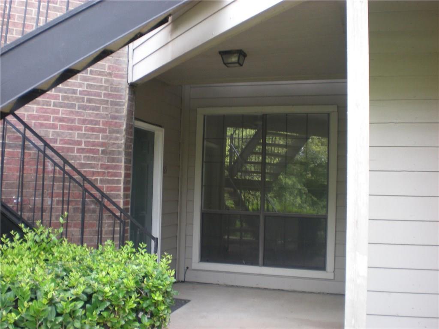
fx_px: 482
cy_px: 164
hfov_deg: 49.0
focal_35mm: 38
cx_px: 220
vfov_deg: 37.7
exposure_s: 1/64.6
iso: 109
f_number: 3.1
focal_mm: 6.3
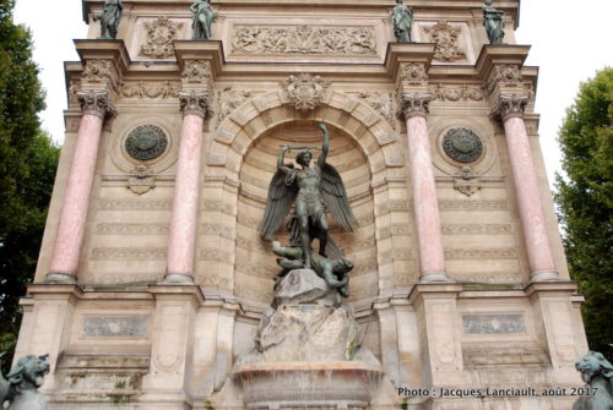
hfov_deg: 57.2
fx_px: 563
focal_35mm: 33
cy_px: 205
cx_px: 306
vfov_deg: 40.1
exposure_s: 1/80
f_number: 4.5
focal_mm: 22
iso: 100
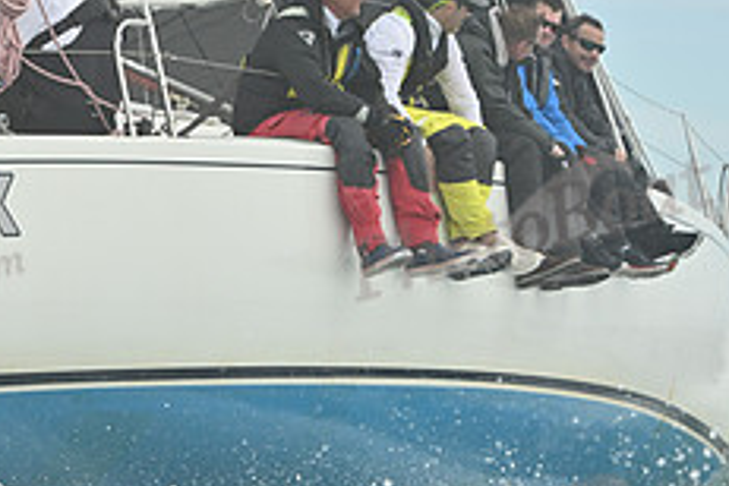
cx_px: 189
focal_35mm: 206
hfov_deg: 10.0
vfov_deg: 6.7
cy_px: 99
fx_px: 4171
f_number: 9
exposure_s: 1/1250
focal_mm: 82
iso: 320
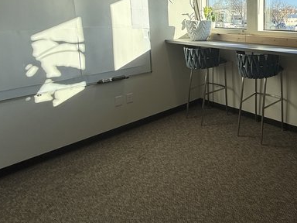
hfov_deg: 52.4
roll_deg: -0.2
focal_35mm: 28
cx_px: 288
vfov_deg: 46.9
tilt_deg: -6.1
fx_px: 240
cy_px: 42
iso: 50
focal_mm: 2.22
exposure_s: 1/430
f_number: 2.2
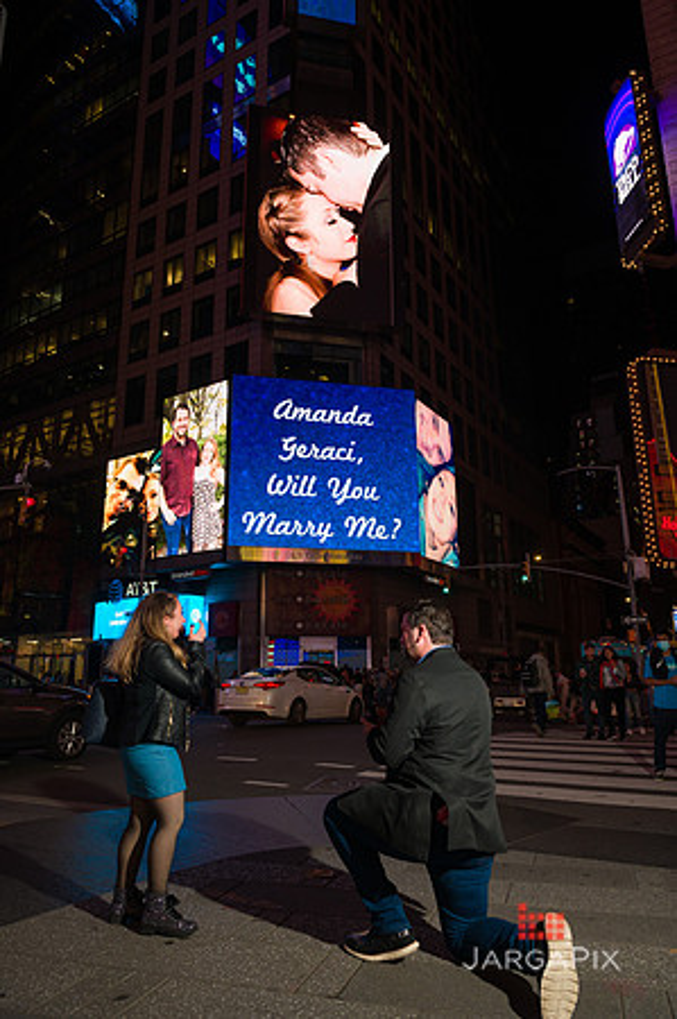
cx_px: 338
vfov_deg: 73.8
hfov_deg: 53.0
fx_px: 679
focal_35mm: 24
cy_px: 510
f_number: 5.6
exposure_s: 1/200
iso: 500
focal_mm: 24
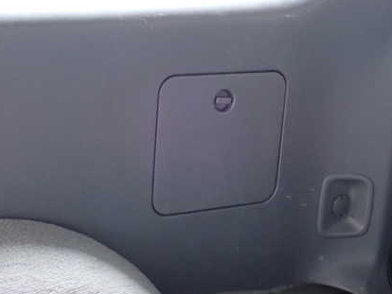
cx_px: 197
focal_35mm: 84
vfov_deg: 17.6
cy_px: 149
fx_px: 952
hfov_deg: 23.3
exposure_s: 1/15
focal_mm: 10.35
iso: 1250
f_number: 3.5
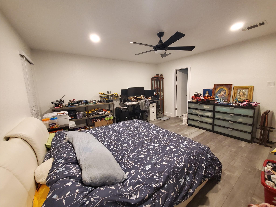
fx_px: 104
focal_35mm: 13
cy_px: 104
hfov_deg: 106.2
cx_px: 138
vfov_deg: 89.9
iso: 640
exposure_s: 1/30
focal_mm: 1.8
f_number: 2.2
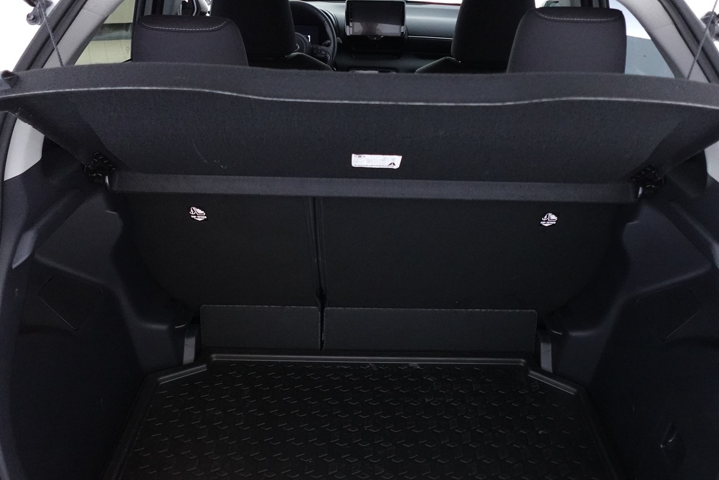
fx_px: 539
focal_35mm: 27
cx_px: 370
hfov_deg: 67.4
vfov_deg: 47.7
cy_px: 278
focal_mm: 7.6
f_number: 2
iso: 2000
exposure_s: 1/80
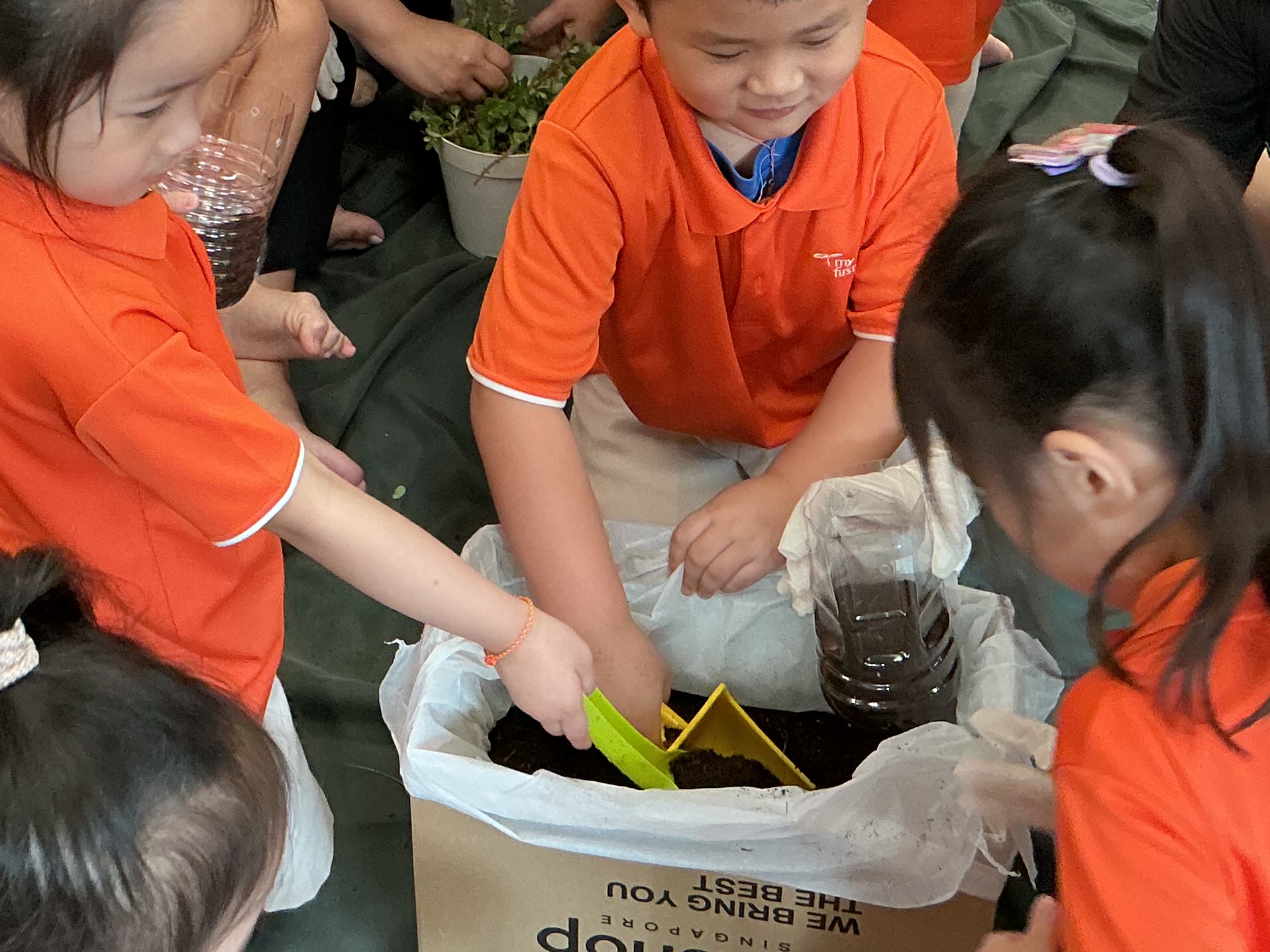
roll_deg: -0.2
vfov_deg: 23.2
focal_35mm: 61
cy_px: 49
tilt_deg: -33.6
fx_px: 2238
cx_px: 559
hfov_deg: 31.6
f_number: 1.8
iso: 125
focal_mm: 3
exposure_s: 1/50
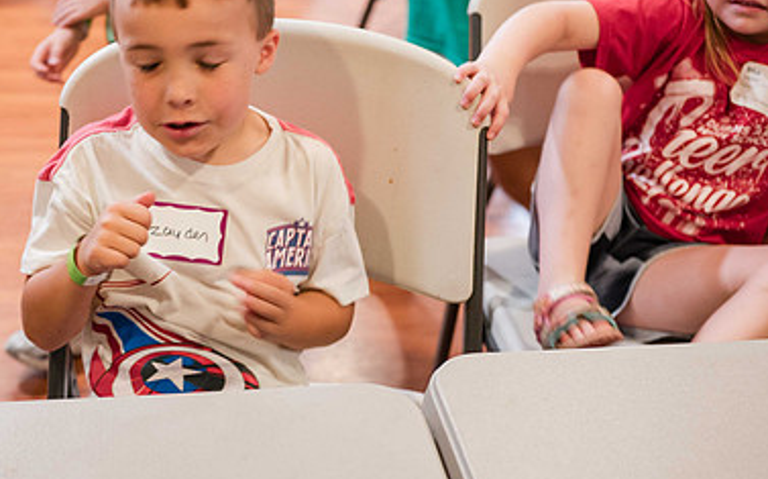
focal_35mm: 59
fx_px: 1234
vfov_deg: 21.9
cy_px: 186
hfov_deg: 34.4
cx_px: 284
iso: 2800
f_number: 2.8
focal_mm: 35
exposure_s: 1/125
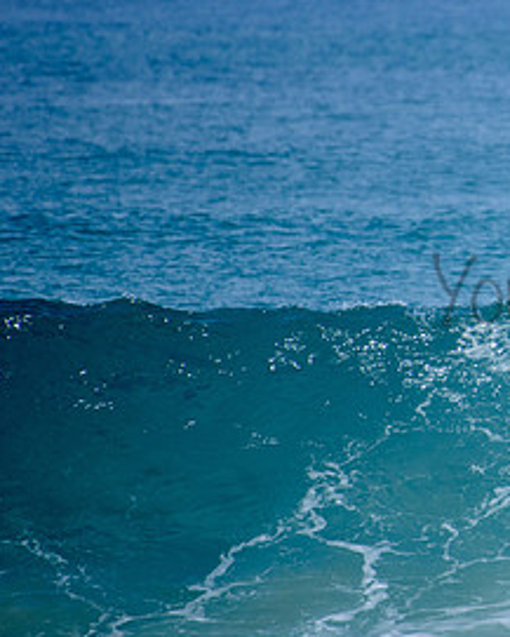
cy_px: 245
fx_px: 20648
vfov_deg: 1.8
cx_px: 710
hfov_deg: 1.4
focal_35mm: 1095
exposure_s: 1/2000
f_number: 5.6
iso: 180
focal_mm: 500
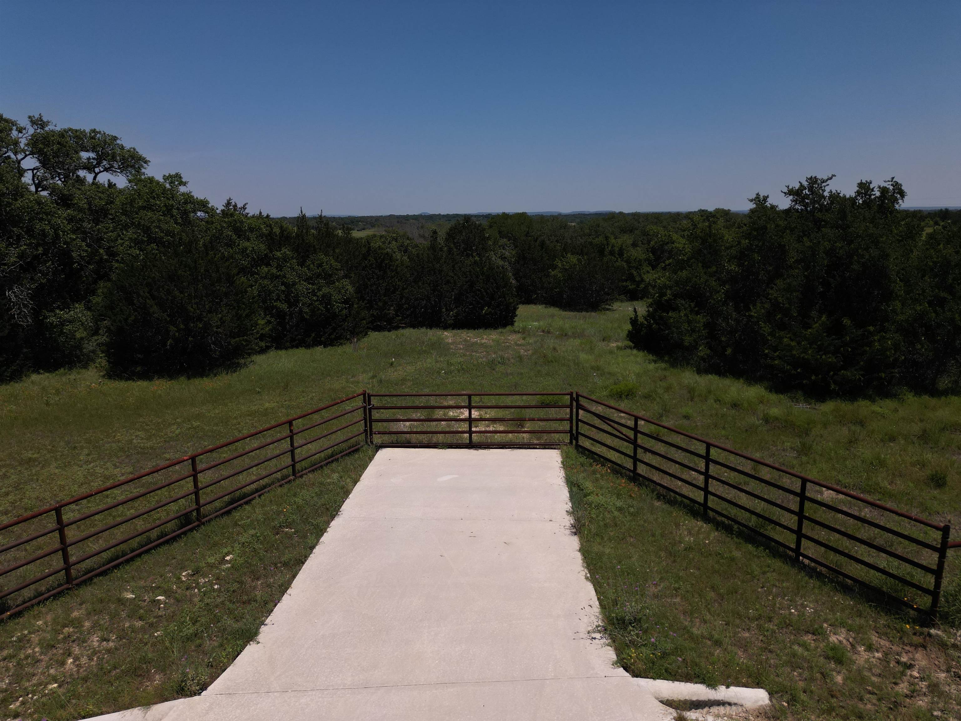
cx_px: 480
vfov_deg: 56.8
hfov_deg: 71.6
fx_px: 666
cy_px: 360
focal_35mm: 24
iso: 100
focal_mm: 6.72
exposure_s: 1/100
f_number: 1.7
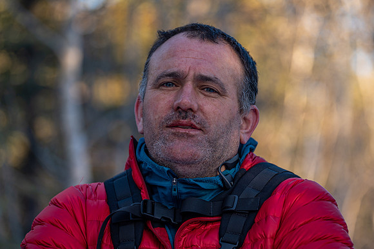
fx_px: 1557
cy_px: 124
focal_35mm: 150
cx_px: 187
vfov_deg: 9.1
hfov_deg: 13.7
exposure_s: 1/200
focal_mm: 150
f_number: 2.8
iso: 100
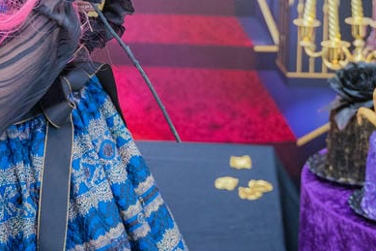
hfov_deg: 18.8
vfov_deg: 12.2
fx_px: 1127
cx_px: 89
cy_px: -108
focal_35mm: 108
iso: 1000
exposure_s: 1/250
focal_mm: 35
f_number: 2.8
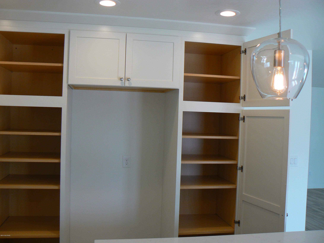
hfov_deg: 51.4
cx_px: 162
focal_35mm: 36
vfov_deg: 39.7
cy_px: 122
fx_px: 337
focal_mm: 6
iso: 80
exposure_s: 1/60
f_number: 2.8
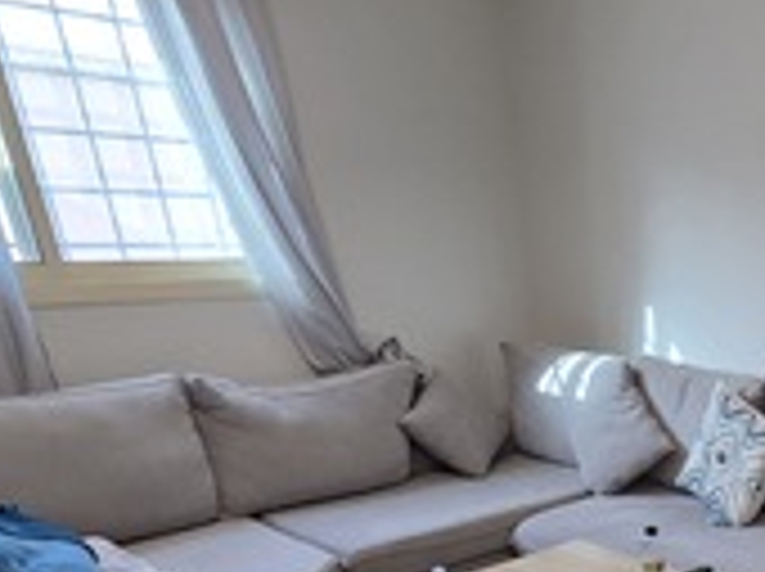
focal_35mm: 35
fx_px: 772
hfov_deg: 45.6
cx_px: 740
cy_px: 646
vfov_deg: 34.4
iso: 250
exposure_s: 1/100
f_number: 2.2
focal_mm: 2.2
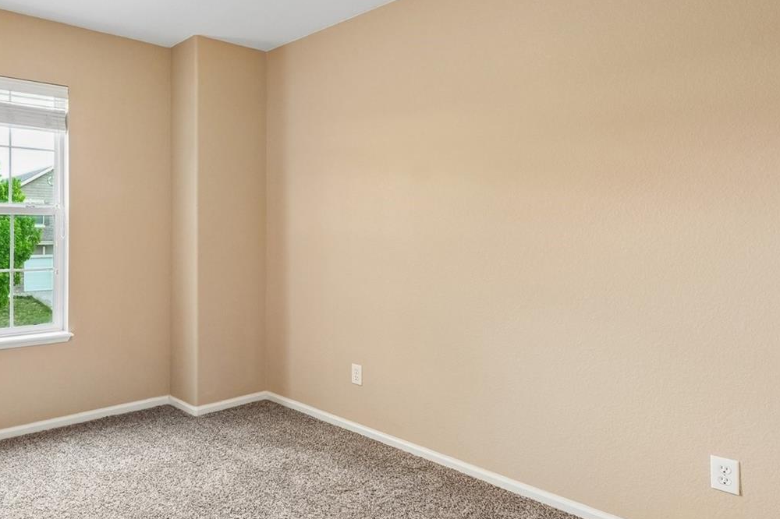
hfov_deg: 68.4
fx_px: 520
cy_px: 214
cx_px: 183
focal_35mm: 24
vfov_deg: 52.8
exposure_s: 1/20
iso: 640
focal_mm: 10
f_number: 9
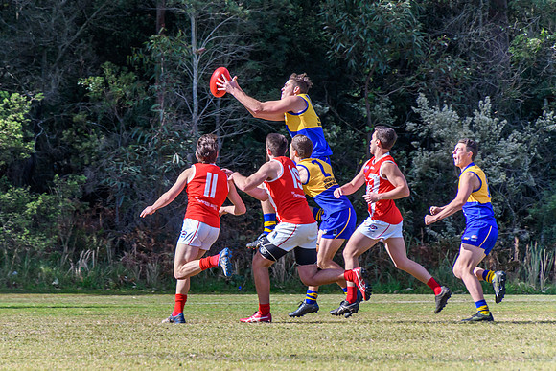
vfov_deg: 2.3
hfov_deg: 3.4
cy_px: 156
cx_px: 203
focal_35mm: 598
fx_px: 9235
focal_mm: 300
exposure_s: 1/1000
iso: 800
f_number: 8
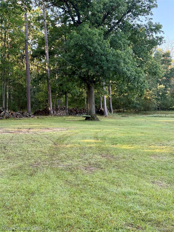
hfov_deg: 30.3
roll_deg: +0.3
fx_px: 322
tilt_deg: -1.2
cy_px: 116
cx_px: 87
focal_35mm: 48
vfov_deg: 39.7
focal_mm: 6.76
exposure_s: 1/225
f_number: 1.78
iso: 125
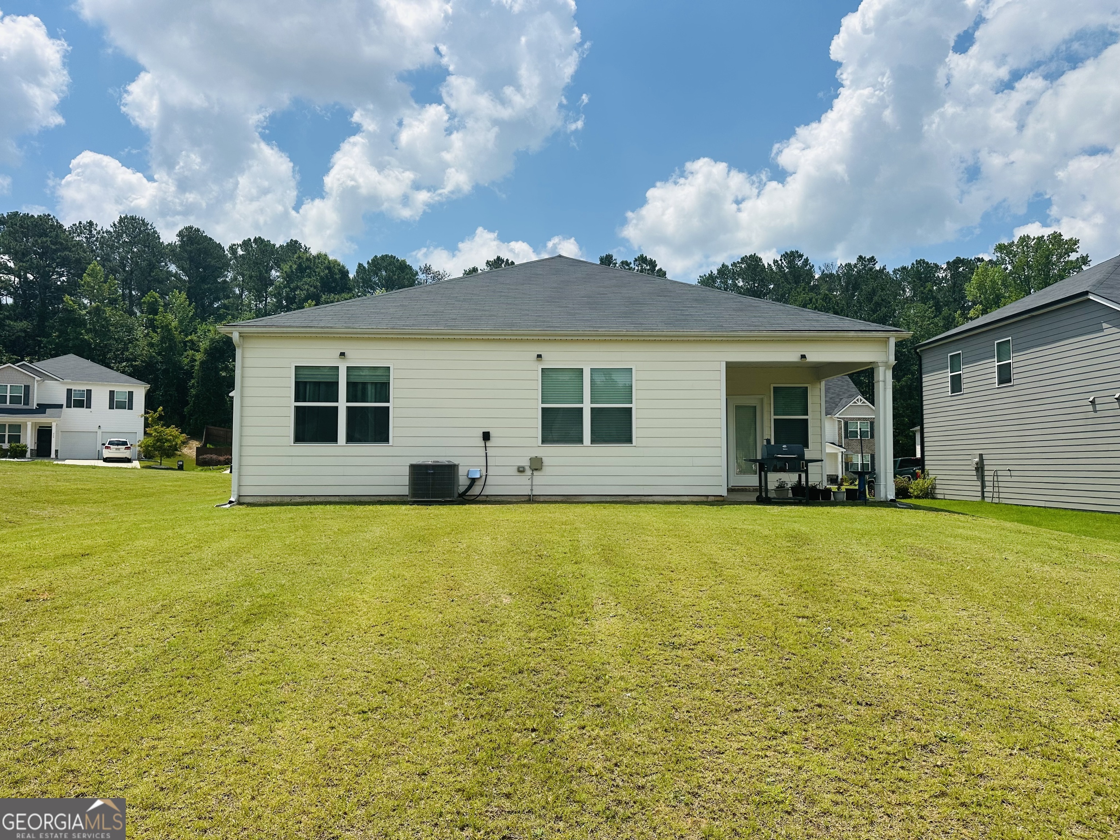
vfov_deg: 56.8
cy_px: 420
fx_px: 777
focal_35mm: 24
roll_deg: -0.3
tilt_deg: +1.8
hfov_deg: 71.6
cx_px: 560
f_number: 1.78
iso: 80
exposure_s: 1/8197
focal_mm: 6.86
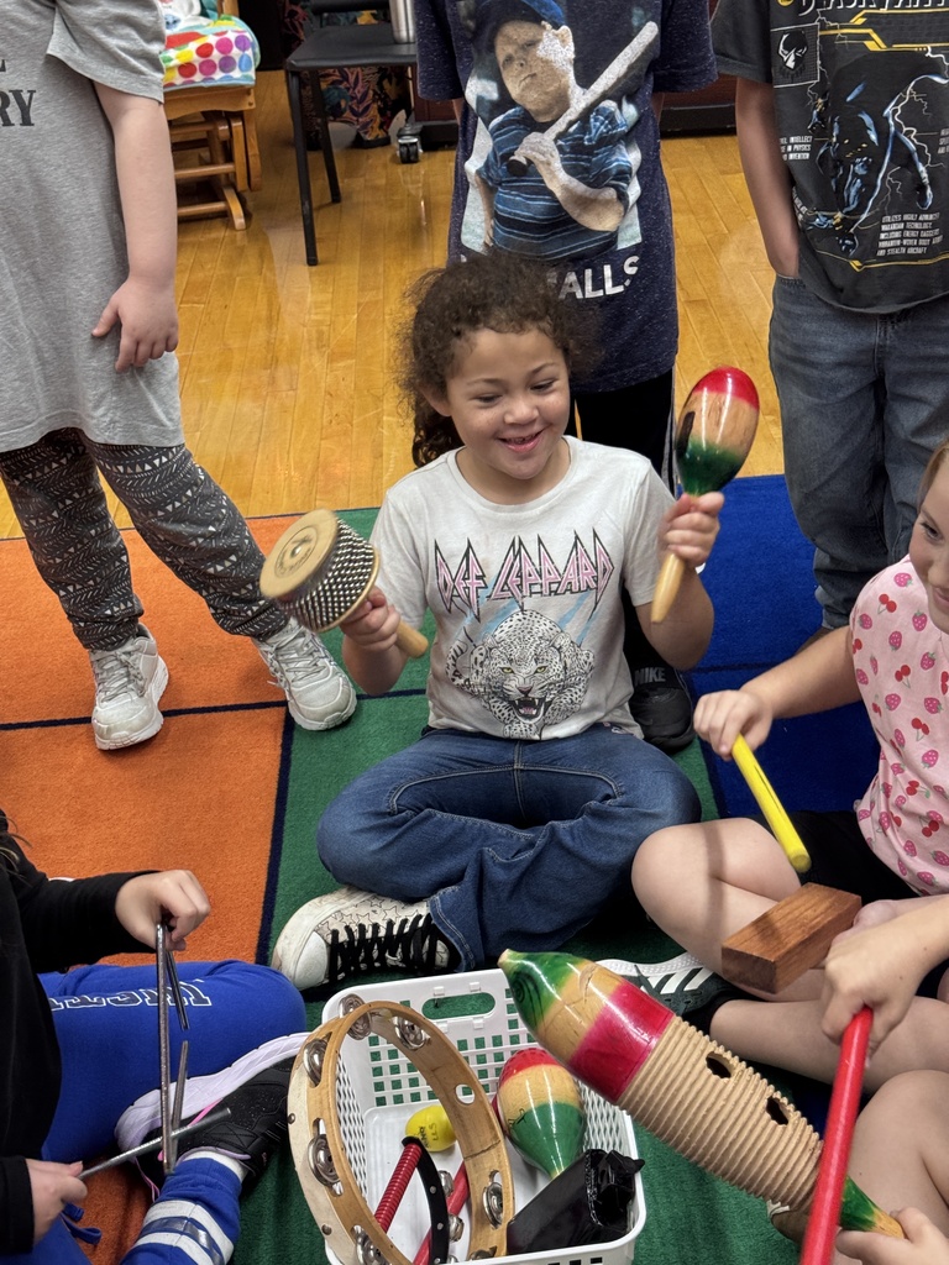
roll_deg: +6.1
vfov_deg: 39.7
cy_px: 632
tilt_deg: -30.1
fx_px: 1755
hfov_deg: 30.3
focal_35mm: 48
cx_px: 474
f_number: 1.78
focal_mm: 6.76
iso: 200
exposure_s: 1/40
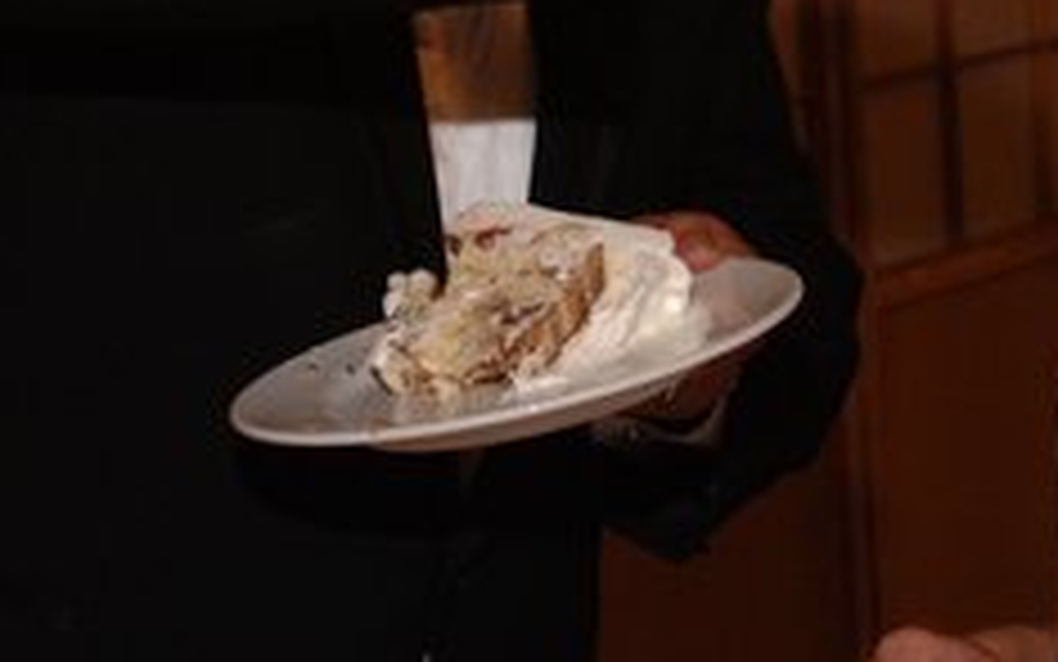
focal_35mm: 125
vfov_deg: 10.4
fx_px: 3605
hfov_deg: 16.7
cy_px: -70
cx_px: 603
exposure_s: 1/50
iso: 400
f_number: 5.6
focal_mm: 30
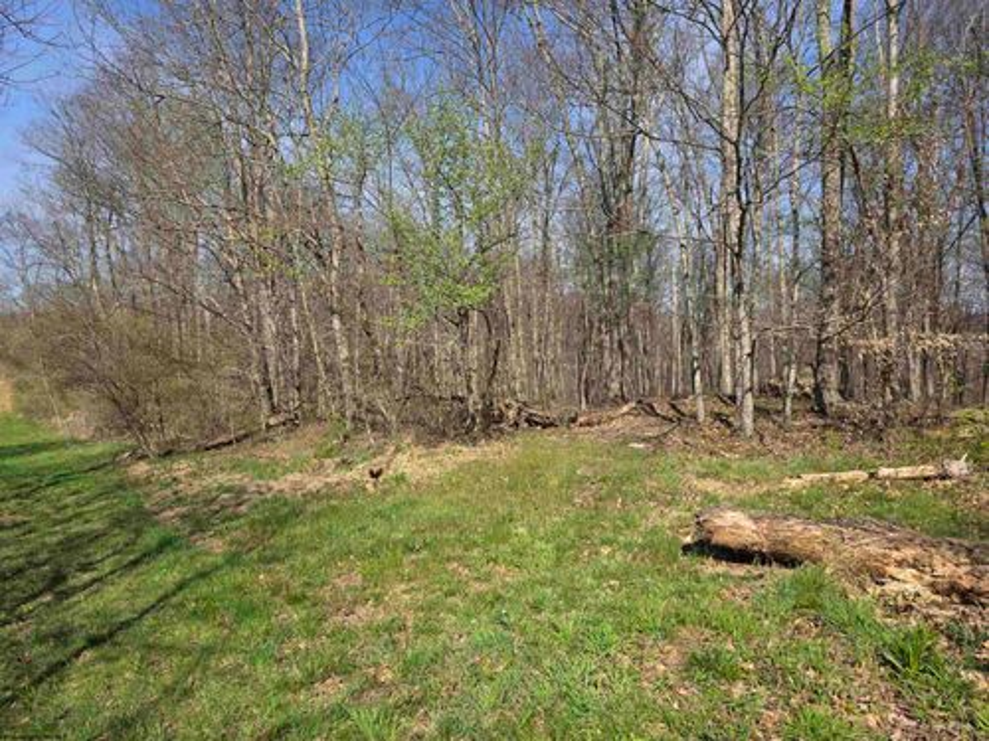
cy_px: 370
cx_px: 494
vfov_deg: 58.9
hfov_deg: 73.9
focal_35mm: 23
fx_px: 657
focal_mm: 6.3
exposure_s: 1/4539
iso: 80
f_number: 1.7
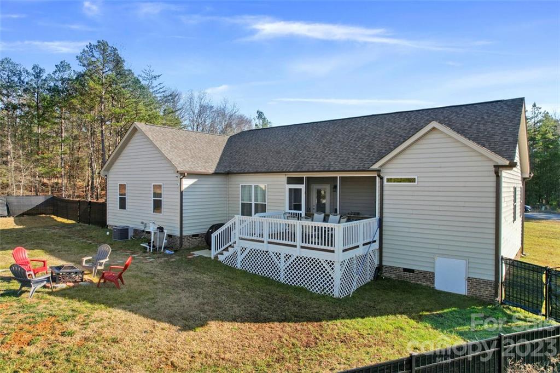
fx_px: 342
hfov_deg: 78.6
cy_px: 186
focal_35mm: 22
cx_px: 280
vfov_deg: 57.1
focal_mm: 8.38
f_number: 2.8
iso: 100
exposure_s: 1/200
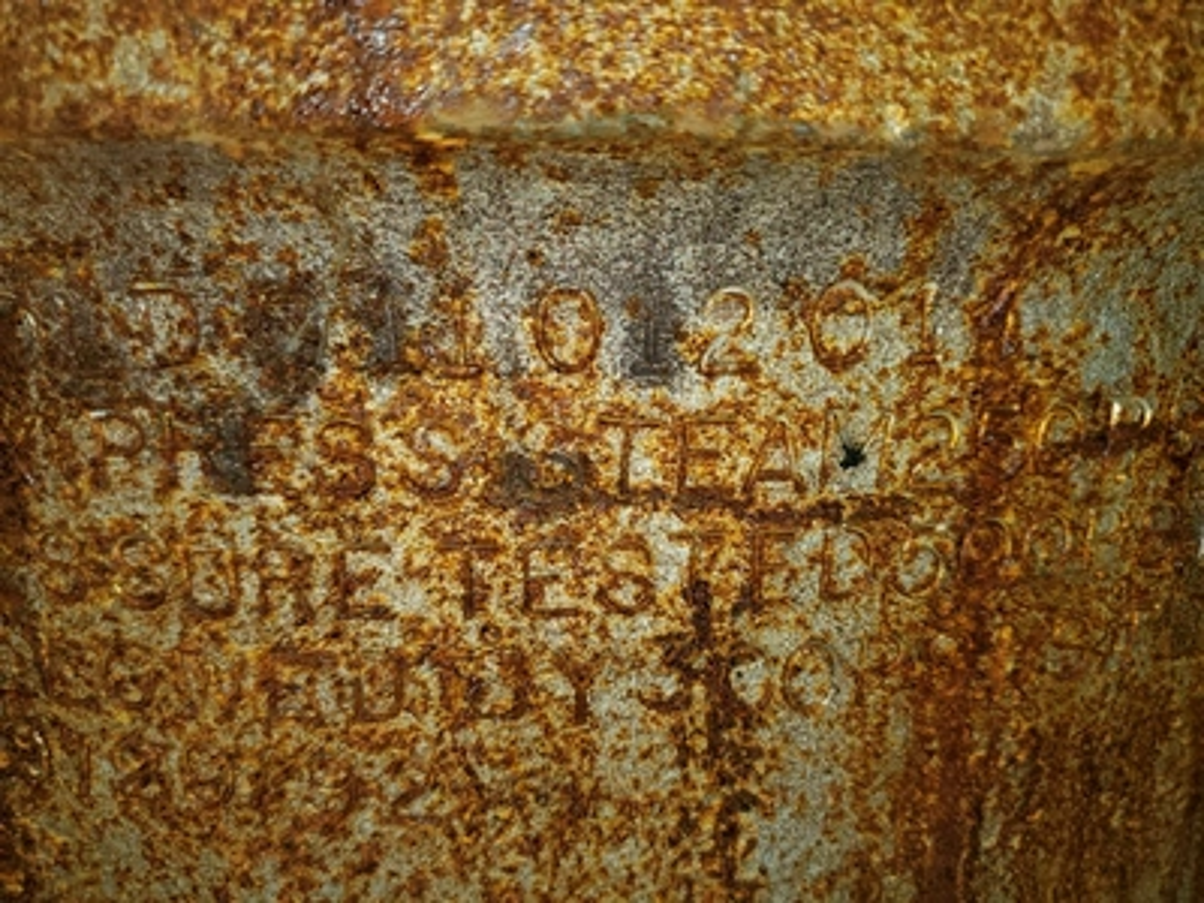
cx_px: 602
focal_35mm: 26
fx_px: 904
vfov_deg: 53.1
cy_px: 452
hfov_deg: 67.3
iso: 50
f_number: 1.5
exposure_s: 1/507
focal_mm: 4.3
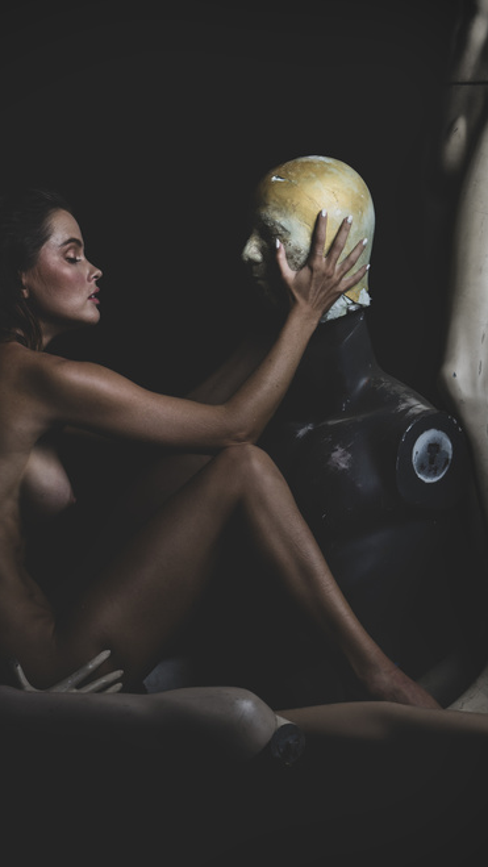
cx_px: 474
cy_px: 430
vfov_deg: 23.9
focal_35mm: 89
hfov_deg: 13.4
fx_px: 2046
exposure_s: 1/100
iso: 100
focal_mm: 56
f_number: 7.1
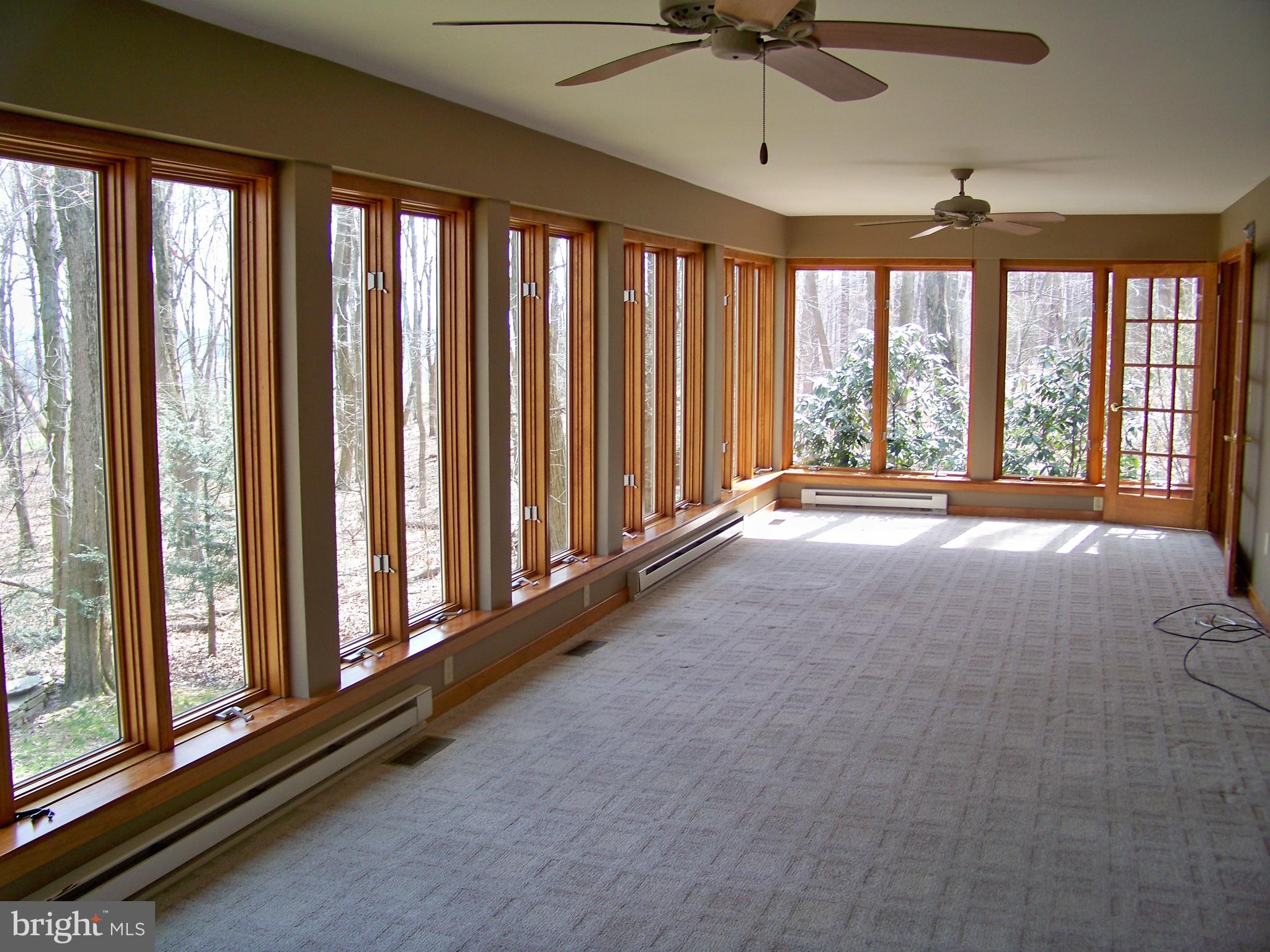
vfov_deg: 42.9
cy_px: 476
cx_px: 635
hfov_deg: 55.4
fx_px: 1211
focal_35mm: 33
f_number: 2.8
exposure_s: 1/40
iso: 64
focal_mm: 5.85
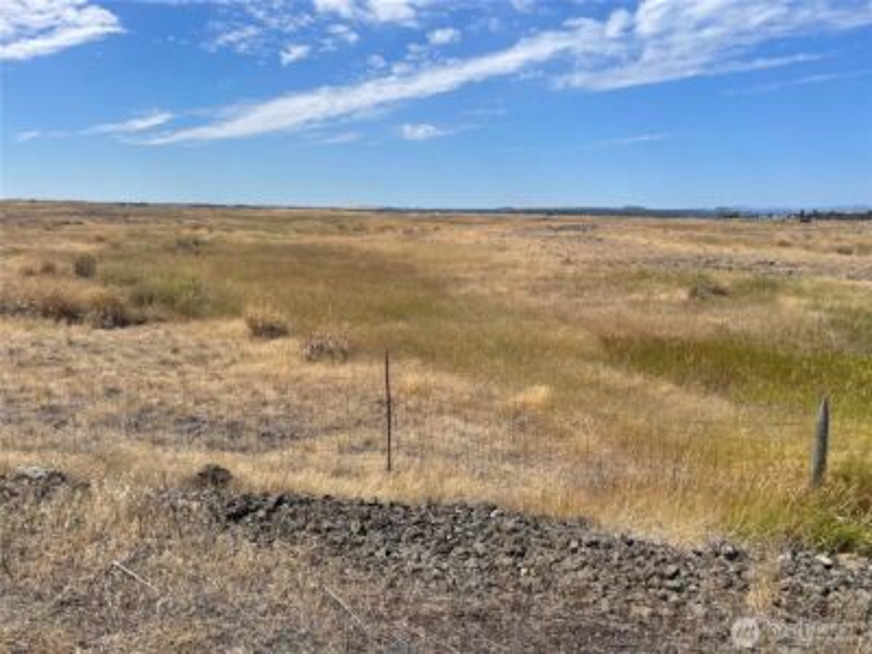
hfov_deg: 67.3
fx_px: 655
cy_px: 327
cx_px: 436
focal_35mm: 26
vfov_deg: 53.1
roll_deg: +0.2
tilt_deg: -10.7
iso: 32
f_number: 1.6
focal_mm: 4.2
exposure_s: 1/4132
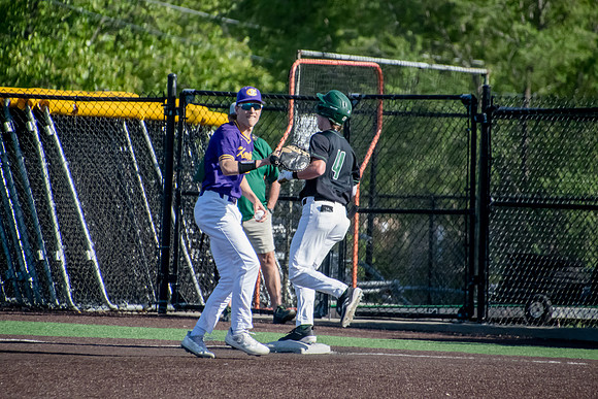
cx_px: 299
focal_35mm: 600
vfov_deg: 2.3
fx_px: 9969
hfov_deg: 3.4
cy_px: 200
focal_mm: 400
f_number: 6.3
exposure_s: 1/4000
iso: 2500
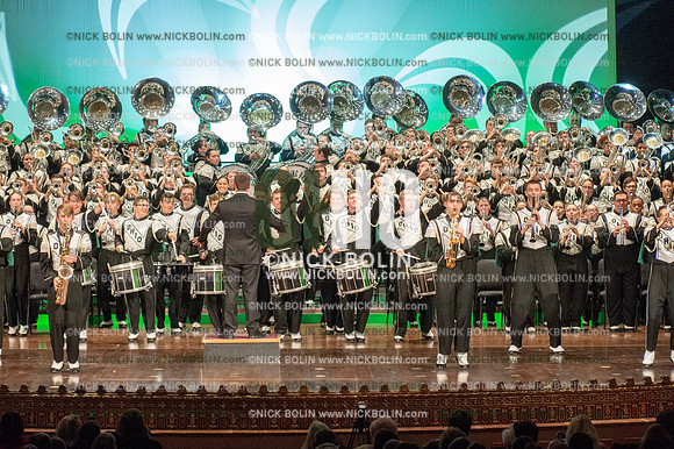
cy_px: 224
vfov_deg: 9.8
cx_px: 337
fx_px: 2620
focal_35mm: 140
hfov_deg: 14.7
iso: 8000
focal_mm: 140
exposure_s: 1/320
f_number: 5.6
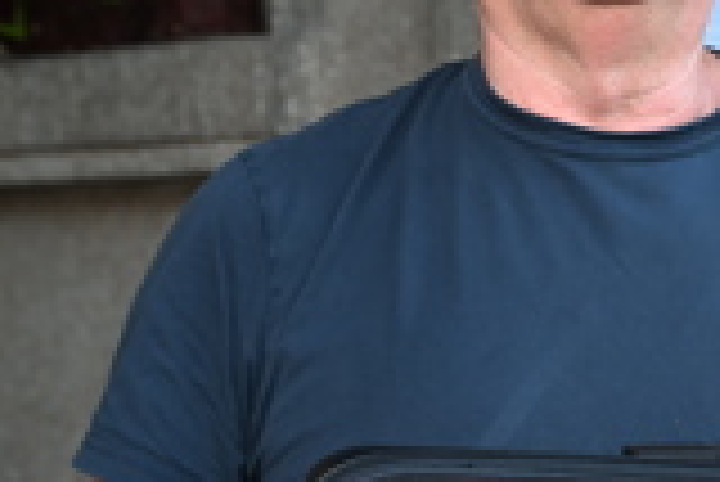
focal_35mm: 155
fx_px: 3103
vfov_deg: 8.8
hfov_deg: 13.0
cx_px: 796
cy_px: 482
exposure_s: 1/320
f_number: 3.5
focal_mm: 36
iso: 800
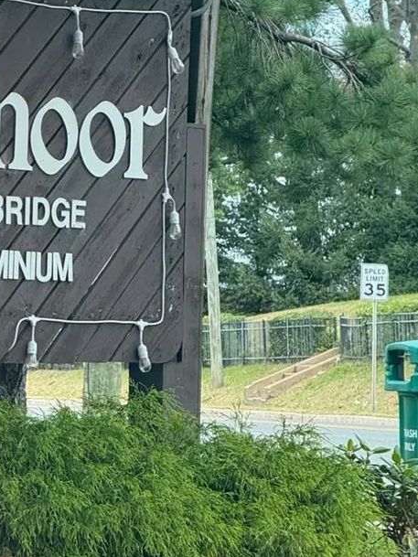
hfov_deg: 5.5
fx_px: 4330
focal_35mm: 269
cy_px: 87
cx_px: -22
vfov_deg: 7.3
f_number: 2.8
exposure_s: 1/266
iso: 64
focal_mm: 15.66
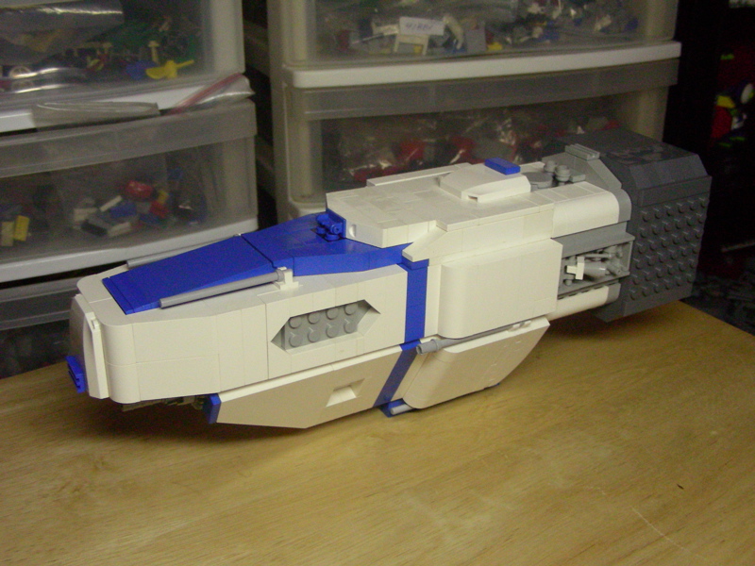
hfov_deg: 45.8
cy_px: 283
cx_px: 378
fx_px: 894
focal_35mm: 41
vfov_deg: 35.1
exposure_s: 1/63
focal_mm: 6.8
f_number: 3.5
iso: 400
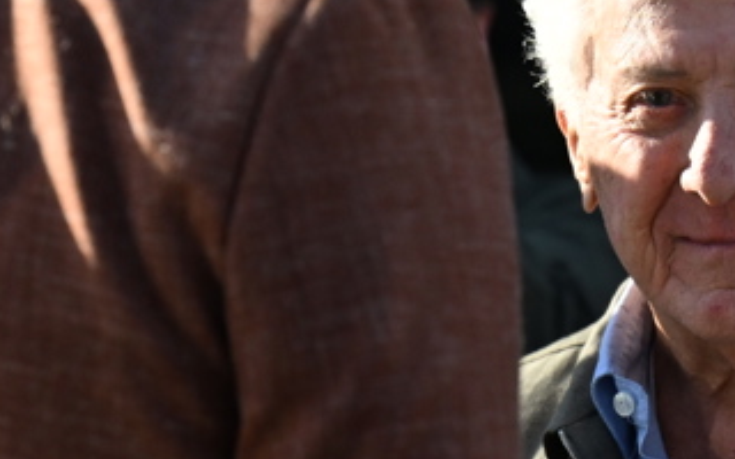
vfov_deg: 5.9
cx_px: 657
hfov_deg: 9.3
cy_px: 278
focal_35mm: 224
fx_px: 4487
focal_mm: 102
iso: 1000
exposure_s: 1/3200
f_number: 5
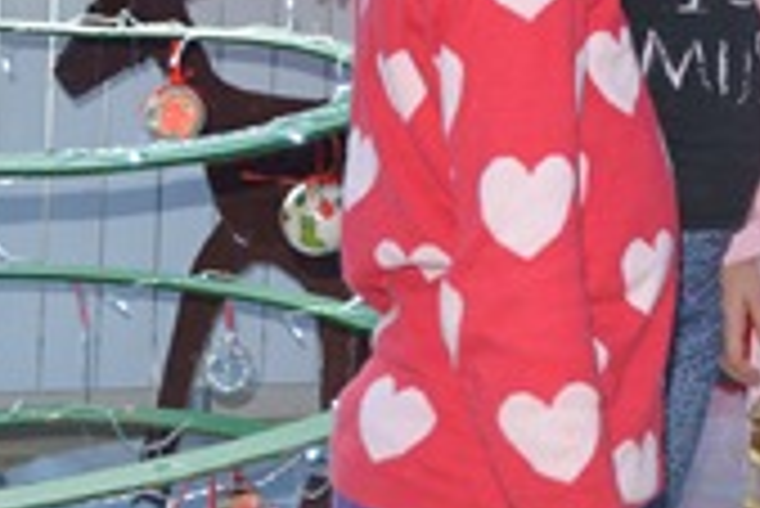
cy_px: -153
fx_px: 2319
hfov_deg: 17.4
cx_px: 1012
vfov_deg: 12.1
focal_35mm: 110
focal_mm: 21
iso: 400
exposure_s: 1/30
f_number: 3.8
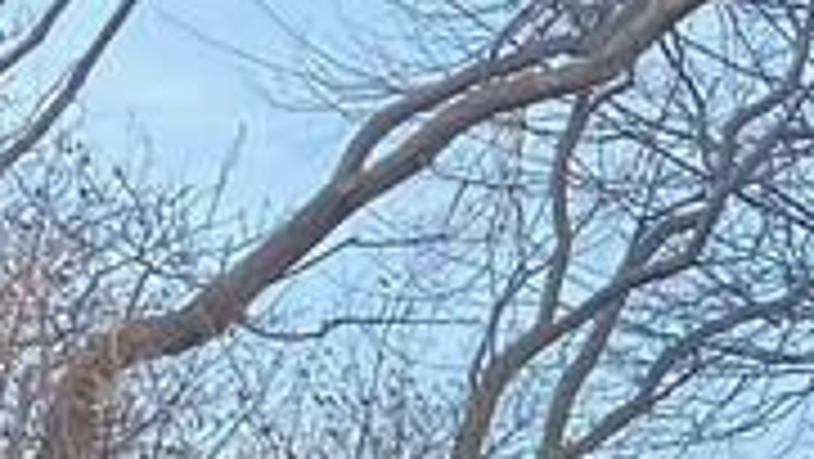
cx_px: 1745
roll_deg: -1.0
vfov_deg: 6.9
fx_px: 3455
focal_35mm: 160
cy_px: 1336
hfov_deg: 11.7
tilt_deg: -8.3
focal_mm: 4.25
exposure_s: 1/1072
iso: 32
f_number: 1.8
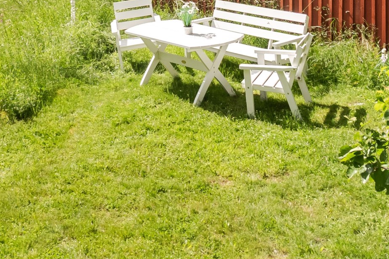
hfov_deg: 25.8
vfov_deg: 15.5
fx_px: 832
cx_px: 69
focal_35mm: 77
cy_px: -189
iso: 110
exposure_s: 1/350
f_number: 2.8
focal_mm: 8.38
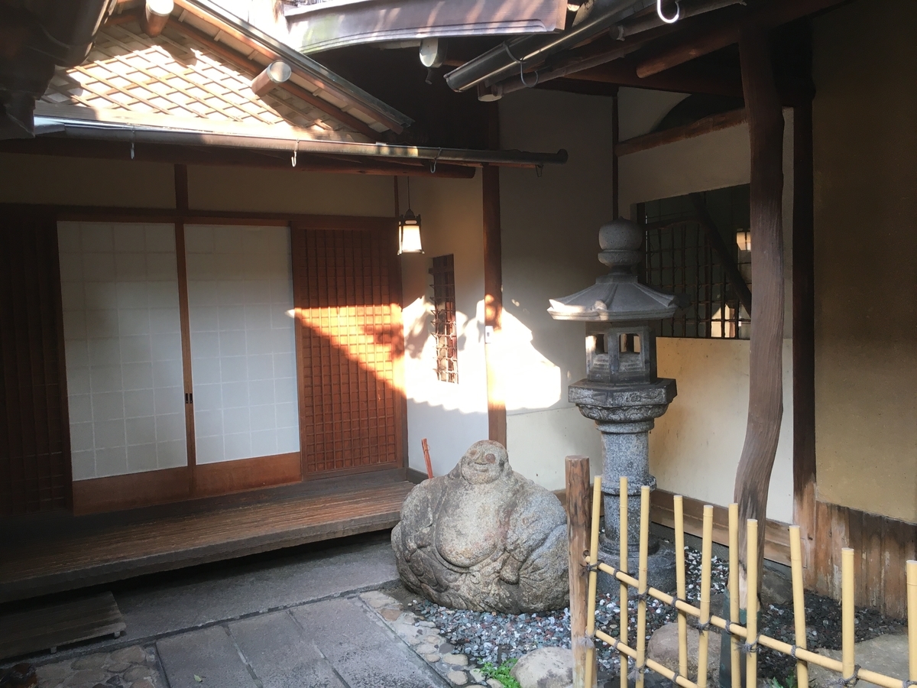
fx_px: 768
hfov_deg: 61.7
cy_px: 344
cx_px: 458
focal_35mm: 29
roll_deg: +0.8
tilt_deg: -2.2
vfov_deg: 48.2
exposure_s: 1/40
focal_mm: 4.15
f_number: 2.2
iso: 32
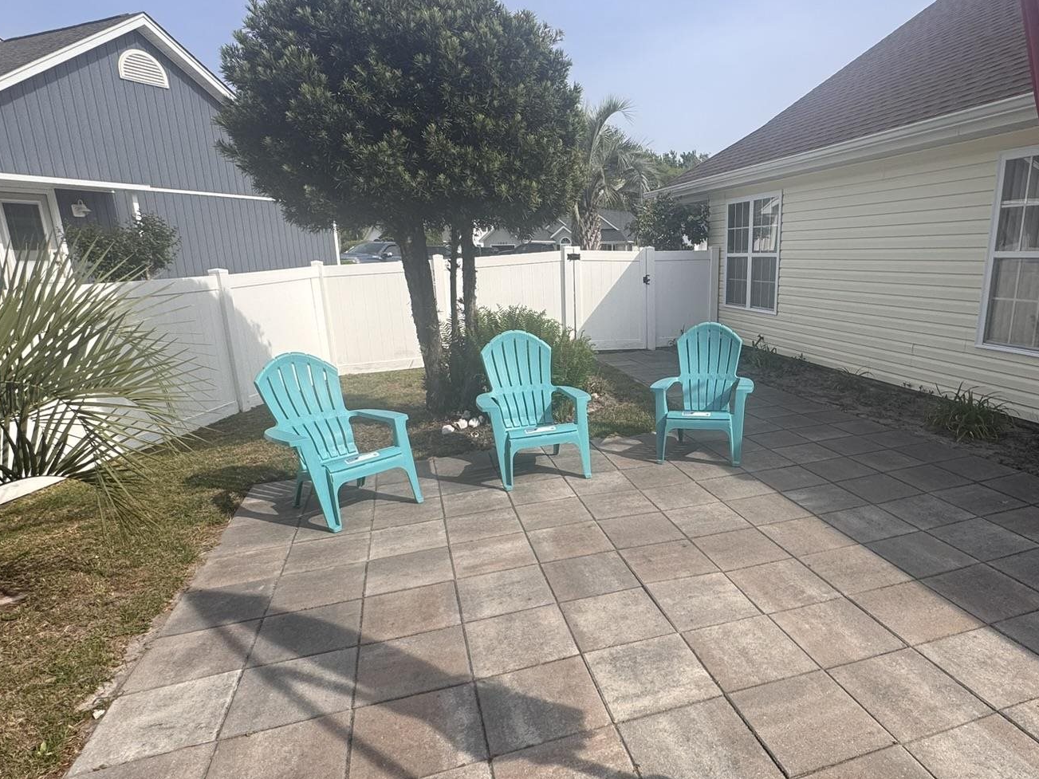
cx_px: 643
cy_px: 431
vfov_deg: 60.9
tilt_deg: -14.2
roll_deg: +0.4
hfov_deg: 75.2
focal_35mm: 22
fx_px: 660
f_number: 2.2
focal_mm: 2.22
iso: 50
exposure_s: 1/1449
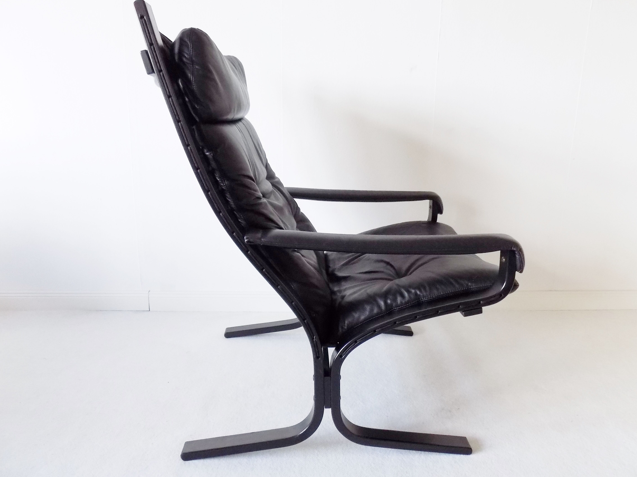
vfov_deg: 53.1
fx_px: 478
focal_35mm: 26
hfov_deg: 67.3
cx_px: 332
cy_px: 239
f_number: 3.1
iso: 200
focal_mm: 4
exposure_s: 1/30
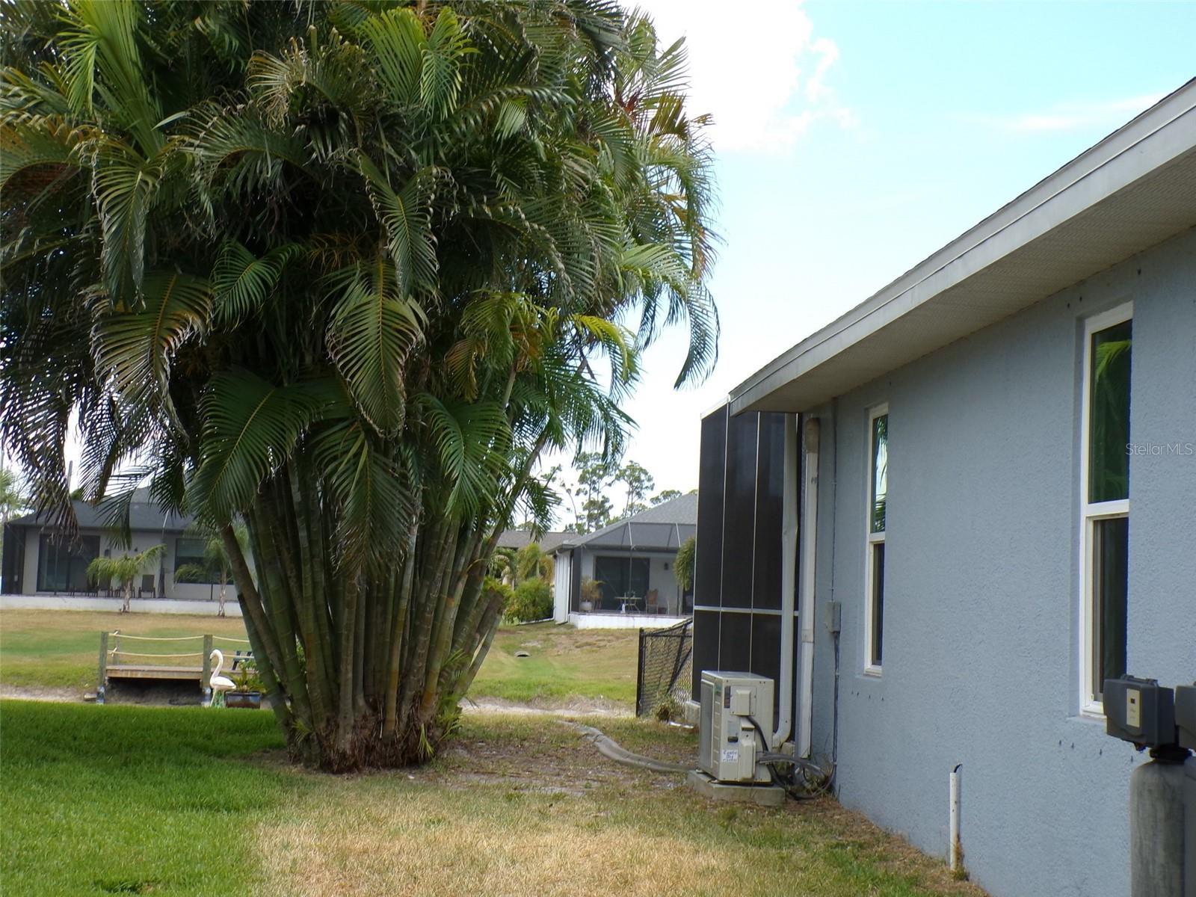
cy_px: 448
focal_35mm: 56
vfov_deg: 26.1
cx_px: 598
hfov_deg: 34.3
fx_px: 1935
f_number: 5.5
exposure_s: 1/160
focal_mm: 10.1
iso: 100
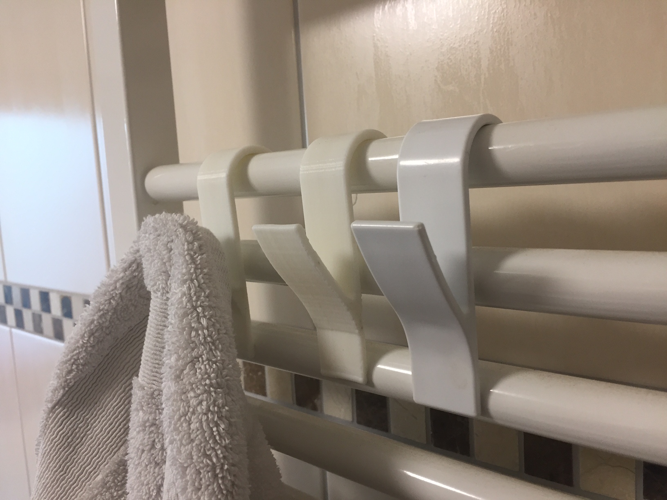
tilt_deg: -6.7
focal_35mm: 29
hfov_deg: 61.7
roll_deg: +3.8
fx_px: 559
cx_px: 334
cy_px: 250
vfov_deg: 48.2
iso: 100
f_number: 2.2
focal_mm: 4.15
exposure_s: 1/33
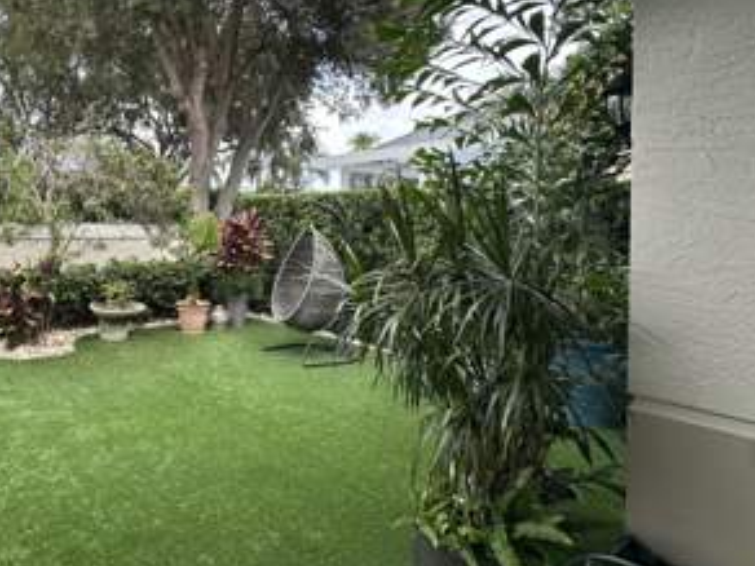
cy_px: 229
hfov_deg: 68.4
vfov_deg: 58.4
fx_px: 502
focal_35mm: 23
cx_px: 176
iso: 40
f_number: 2.2
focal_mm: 2.22
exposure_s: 1/316
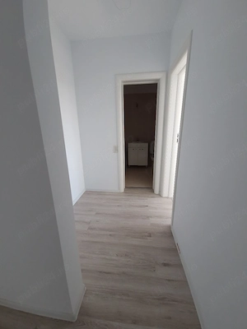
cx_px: 124
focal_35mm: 13
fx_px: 124
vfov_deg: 106.2
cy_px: 164
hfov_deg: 89.9
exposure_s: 1/100
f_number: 2.2
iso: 100
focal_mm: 2.2
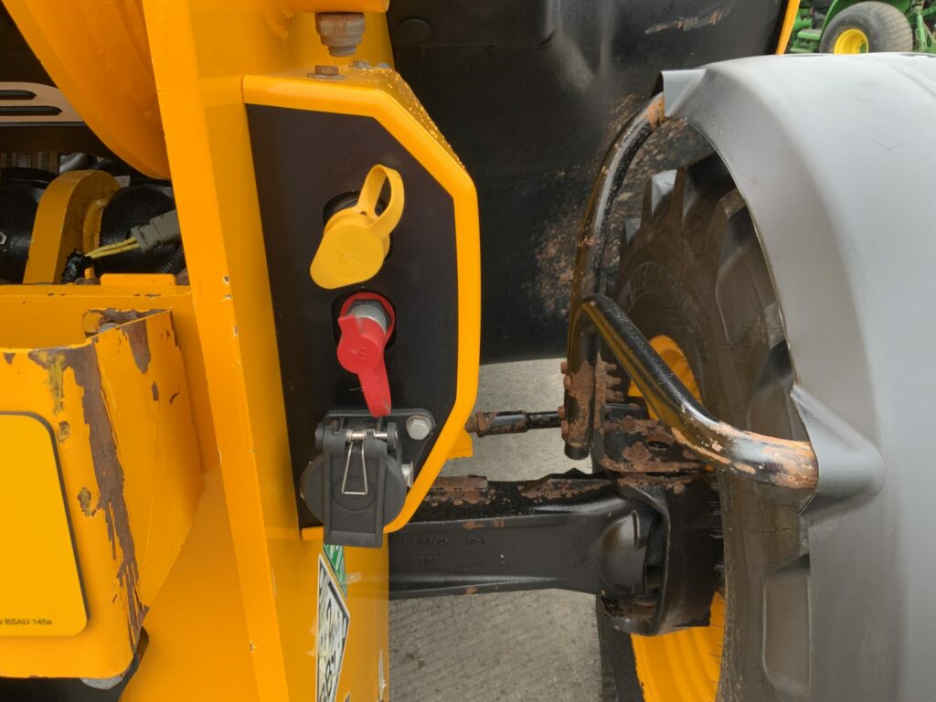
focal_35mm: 29
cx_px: 468
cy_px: 351
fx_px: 784
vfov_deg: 48.2
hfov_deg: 61.7
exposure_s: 1/129
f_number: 1.8
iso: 16
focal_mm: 3
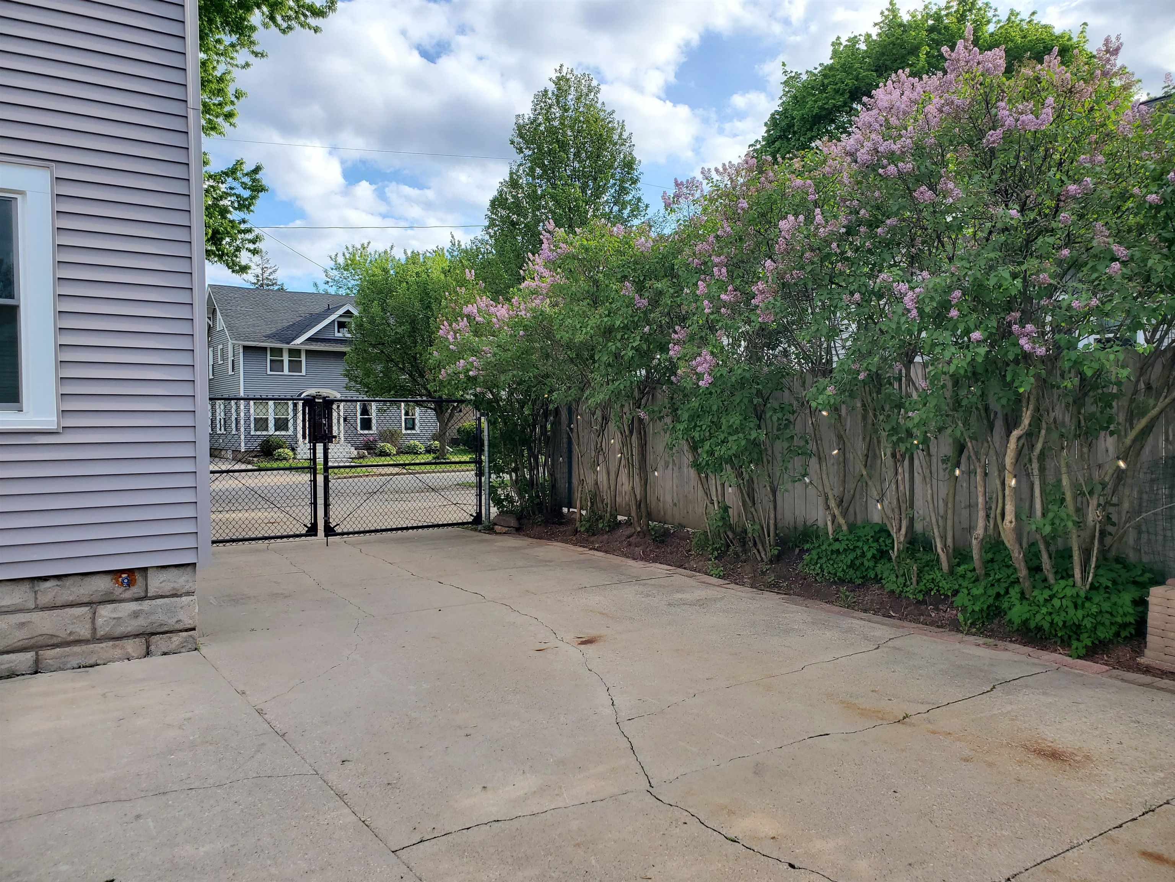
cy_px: 441
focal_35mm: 26
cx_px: 588
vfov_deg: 53.1
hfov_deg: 67.3
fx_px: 883
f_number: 2.4
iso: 50
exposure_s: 1/861
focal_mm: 4.3
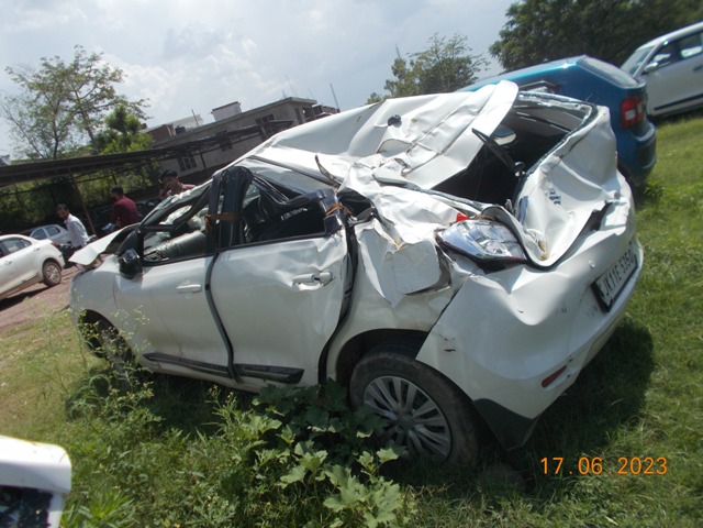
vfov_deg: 53.1
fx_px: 528
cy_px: 264
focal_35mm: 26
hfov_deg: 67.3
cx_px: 352
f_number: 8
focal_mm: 4.6
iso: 80
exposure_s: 1/200
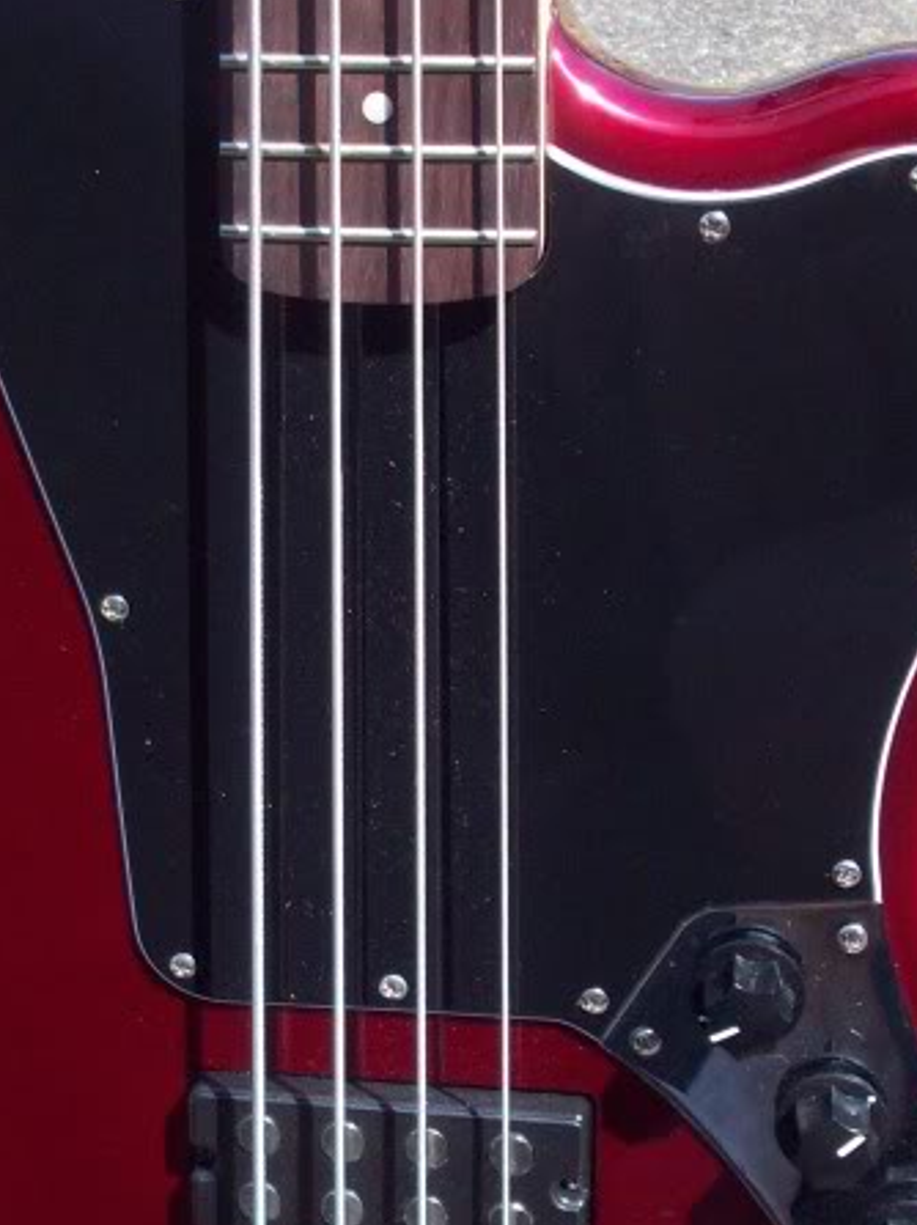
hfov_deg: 17.3
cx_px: 340
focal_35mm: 85
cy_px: 720
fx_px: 3005
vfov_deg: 23.0
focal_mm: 6.2
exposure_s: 1/538
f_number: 2.8
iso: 80
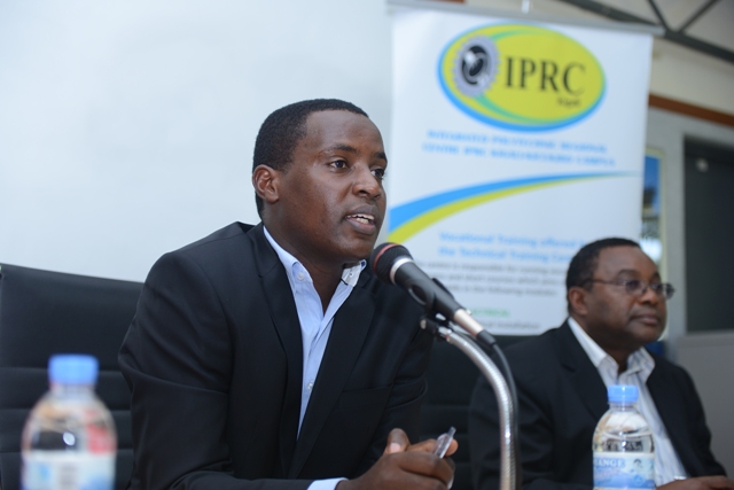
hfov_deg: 32.4
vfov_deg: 21.9
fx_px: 1264
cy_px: 245
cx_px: 367
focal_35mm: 62
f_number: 2.8
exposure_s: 1/80
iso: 200
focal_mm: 62
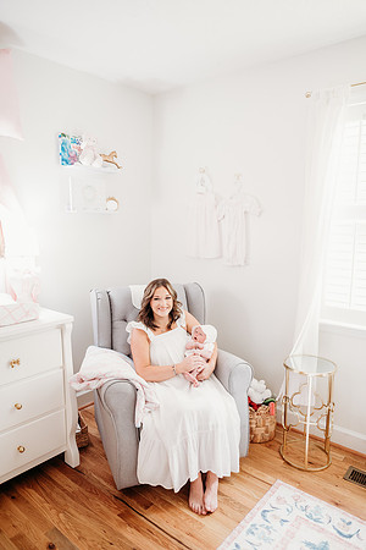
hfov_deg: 53.1
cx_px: 183
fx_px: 366
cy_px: 275
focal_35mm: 24
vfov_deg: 73.7
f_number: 2.8
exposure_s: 1/200
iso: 1600
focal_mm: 24
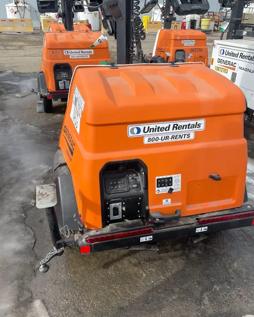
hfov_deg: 51.6
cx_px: 129
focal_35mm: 28
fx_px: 263
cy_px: 165
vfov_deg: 62.2
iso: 32
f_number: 1.6
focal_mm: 4.2
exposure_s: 1/2053
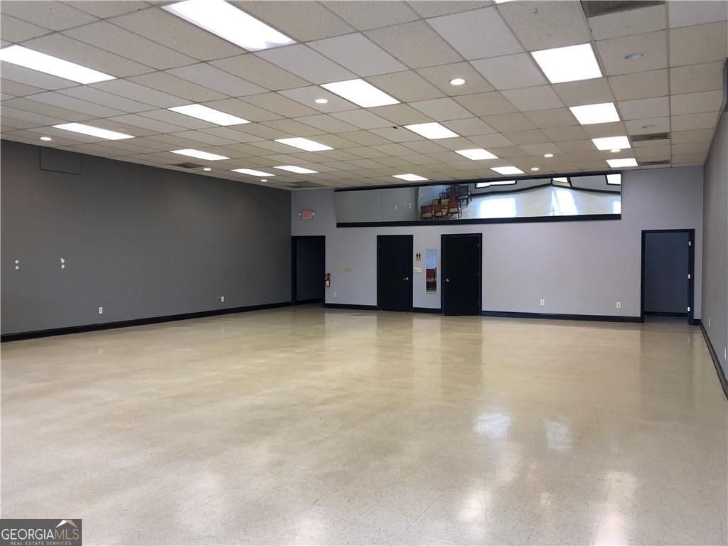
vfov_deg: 49.7
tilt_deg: -1.3
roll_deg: -0.3
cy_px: 273
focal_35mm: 28
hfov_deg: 63.4
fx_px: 589
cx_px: 364
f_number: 1.8
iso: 25
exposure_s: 1/30
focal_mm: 3.99
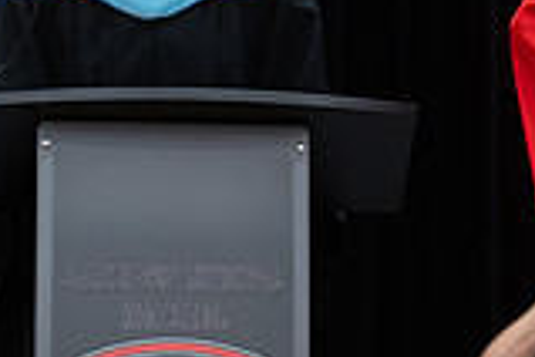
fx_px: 5989
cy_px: 237
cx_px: 821
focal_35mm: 403
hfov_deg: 5.1
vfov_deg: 3.4
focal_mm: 85
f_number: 2.8
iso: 1000
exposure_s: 1/200
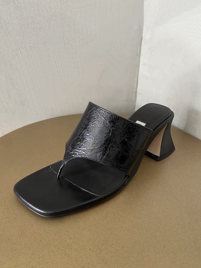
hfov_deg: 53.1
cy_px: 134
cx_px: 100
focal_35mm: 26
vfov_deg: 67.3
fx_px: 201
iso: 250
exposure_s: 1/60
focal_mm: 4.25
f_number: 1.8
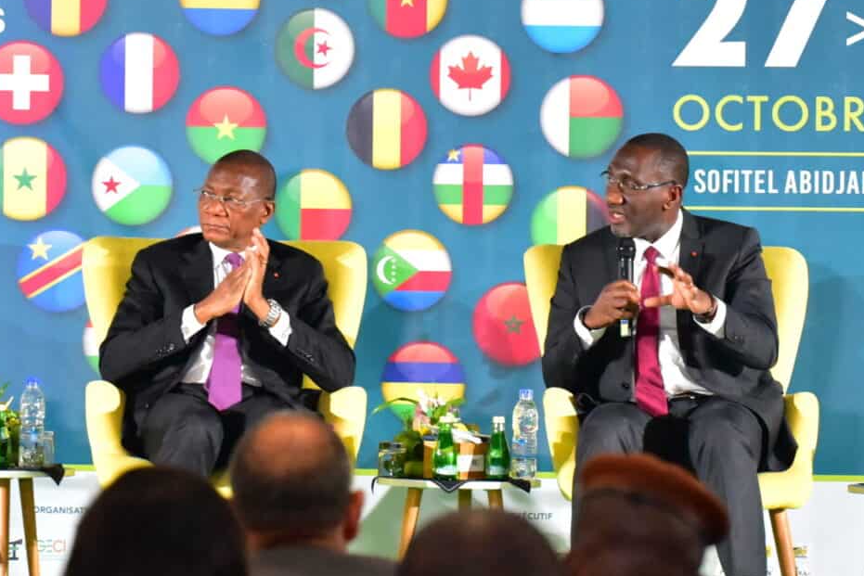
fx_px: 6337
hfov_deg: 7.8
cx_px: 423
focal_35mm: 264
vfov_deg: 5.2
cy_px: 160
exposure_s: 1/250
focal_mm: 120
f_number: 5
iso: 8000
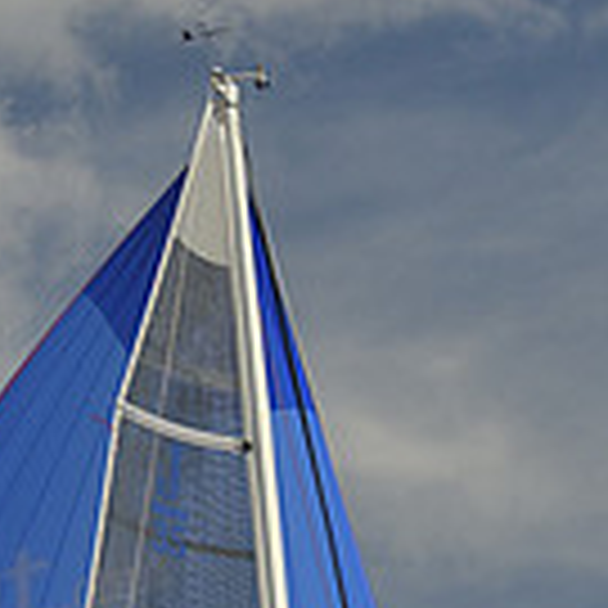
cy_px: 1225
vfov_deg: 6.6
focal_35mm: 256
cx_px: 403
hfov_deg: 6.8
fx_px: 5087
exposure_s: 1/640
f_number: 7.1
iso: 200
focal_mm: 70
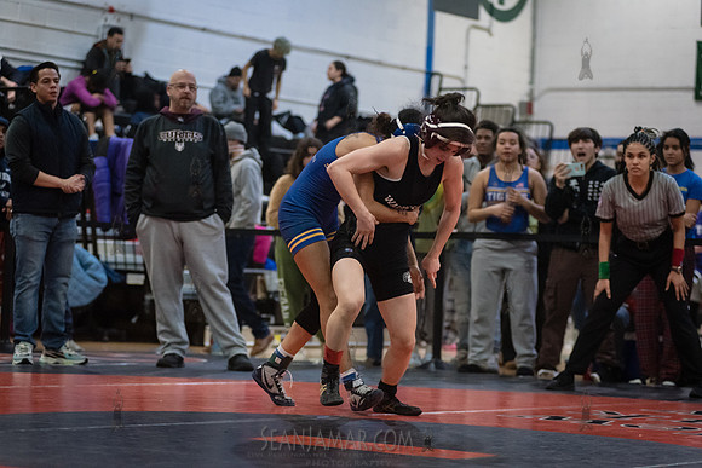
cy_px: 234
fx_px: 2048
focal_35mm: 105
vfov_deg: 13.0
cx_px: 351
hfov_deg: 19.5
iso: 8000
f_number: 3.5
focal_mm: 105
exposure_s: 1/500
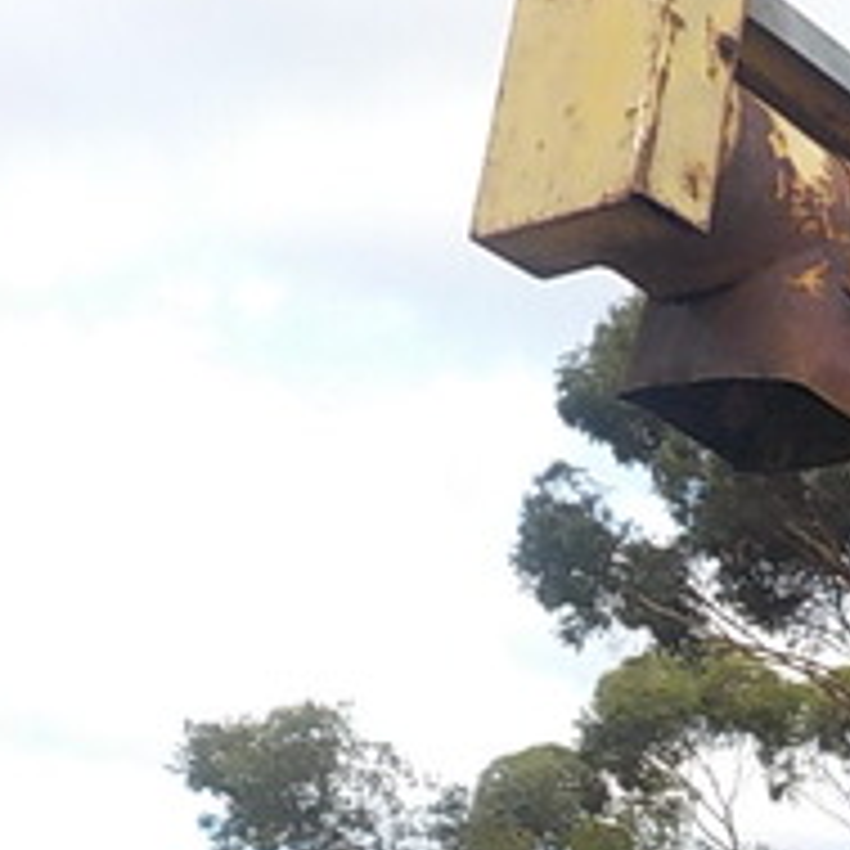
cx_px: 1740
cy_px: 1156
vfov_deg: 14.8
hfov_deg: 13.3
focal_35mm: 112
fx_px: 3111
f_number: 3.3
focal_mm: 4.1
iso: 125
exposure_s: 1/320
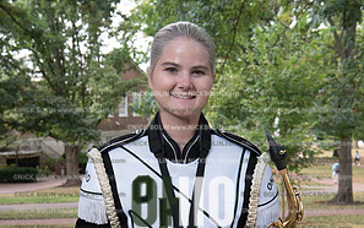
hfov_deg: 27.8
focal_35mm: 74
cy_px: 211
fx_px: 735
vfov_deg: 17.4
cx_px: 183
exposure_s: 1/100
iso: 800
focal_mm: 48
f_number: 8
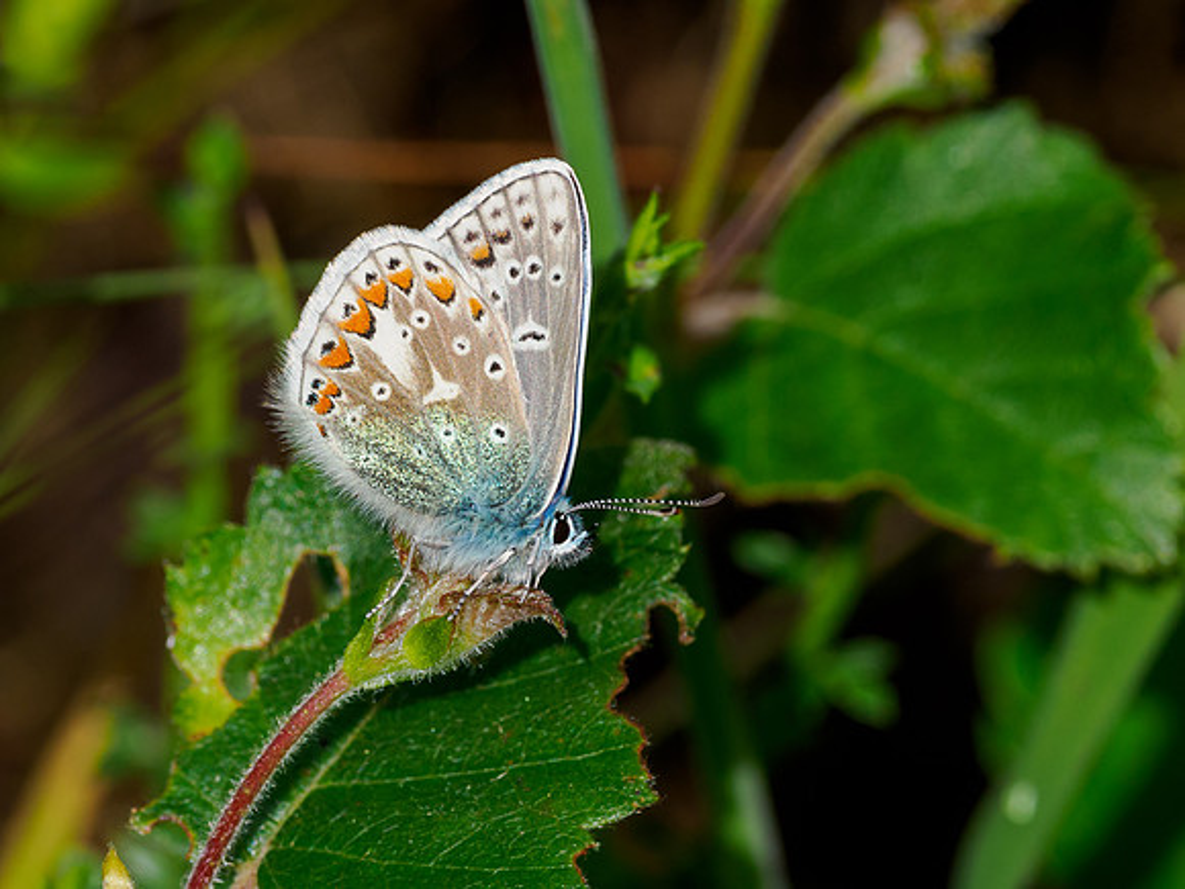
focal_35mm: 946
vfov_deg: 1.6
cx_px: 535
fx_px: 32382
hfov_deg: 2.1
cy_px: 493
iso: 200
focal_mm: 300
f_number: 8
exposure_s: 1/500
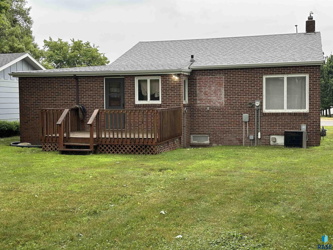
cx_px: 166
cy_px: 125
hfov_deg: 39.7
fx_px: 462
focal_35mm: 48
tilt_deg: -2.1
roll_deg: +0.5
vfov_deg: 30.3
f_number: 1.78
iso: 64
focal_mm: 6.86
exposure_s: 1/463
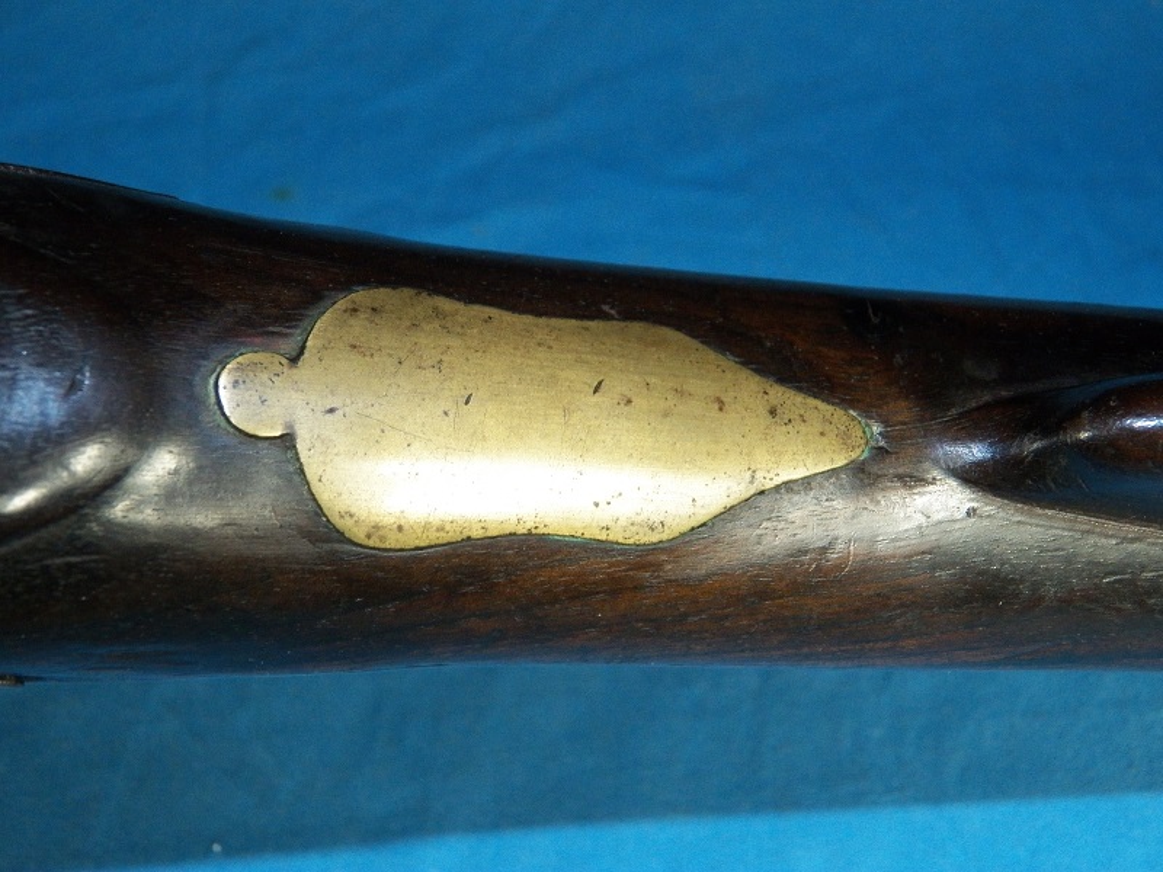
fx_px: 2083
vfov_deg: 23.7
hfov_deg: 31.2
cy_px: 436
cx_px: 582
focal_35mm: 62
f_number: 3.6
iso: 400
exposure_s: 1/40
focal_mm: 11.2
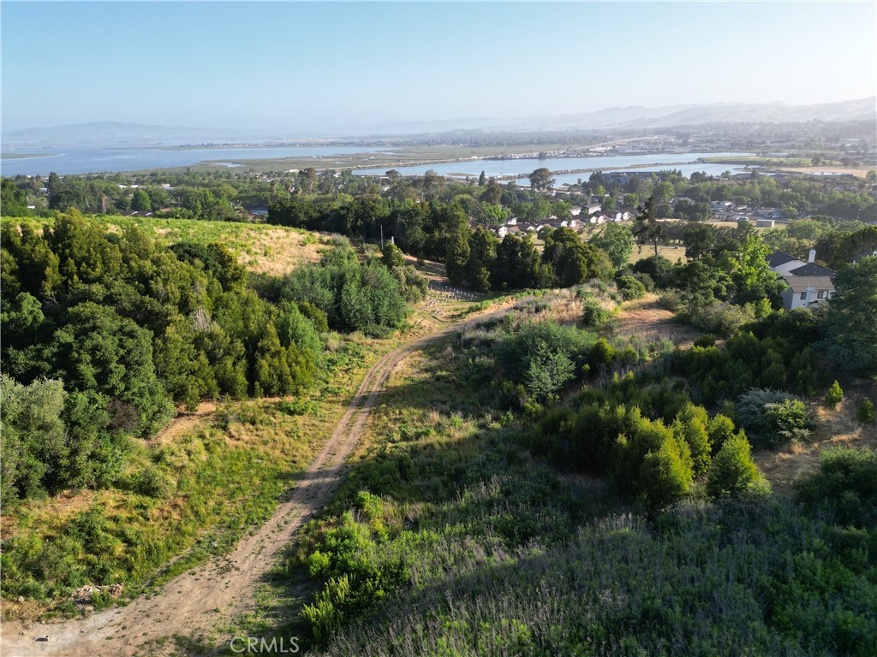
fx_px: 608
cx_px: 438
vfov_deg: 56.8
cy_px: 328
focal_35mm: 24
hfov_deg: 71.6
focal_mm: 6.72
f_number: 1.7
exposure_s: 1/1250
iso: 100
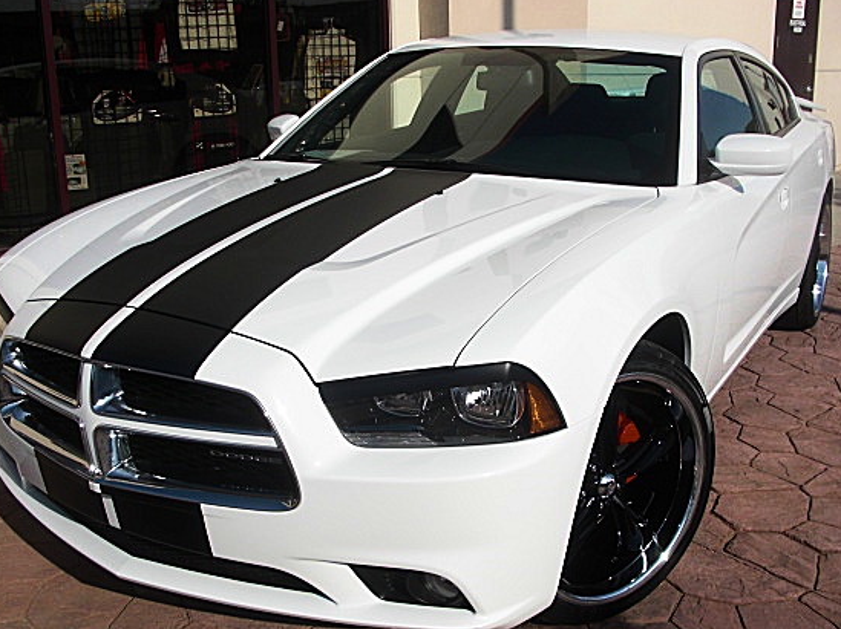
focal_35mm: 42
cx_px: 409
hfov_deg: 44.8
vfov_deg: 34.3
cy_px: 347
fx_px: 1020
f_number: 7.9
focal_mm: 6.3
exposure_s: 1/250
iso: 50
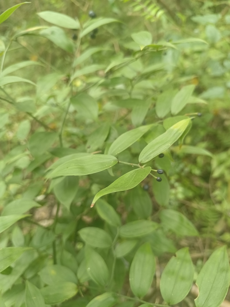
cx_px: 115
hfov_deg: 58.9
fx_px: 204
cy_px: 154
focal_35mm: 23
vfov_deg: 73.9
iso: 1346
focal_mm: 5.59
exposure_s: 1/120
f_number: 1.88
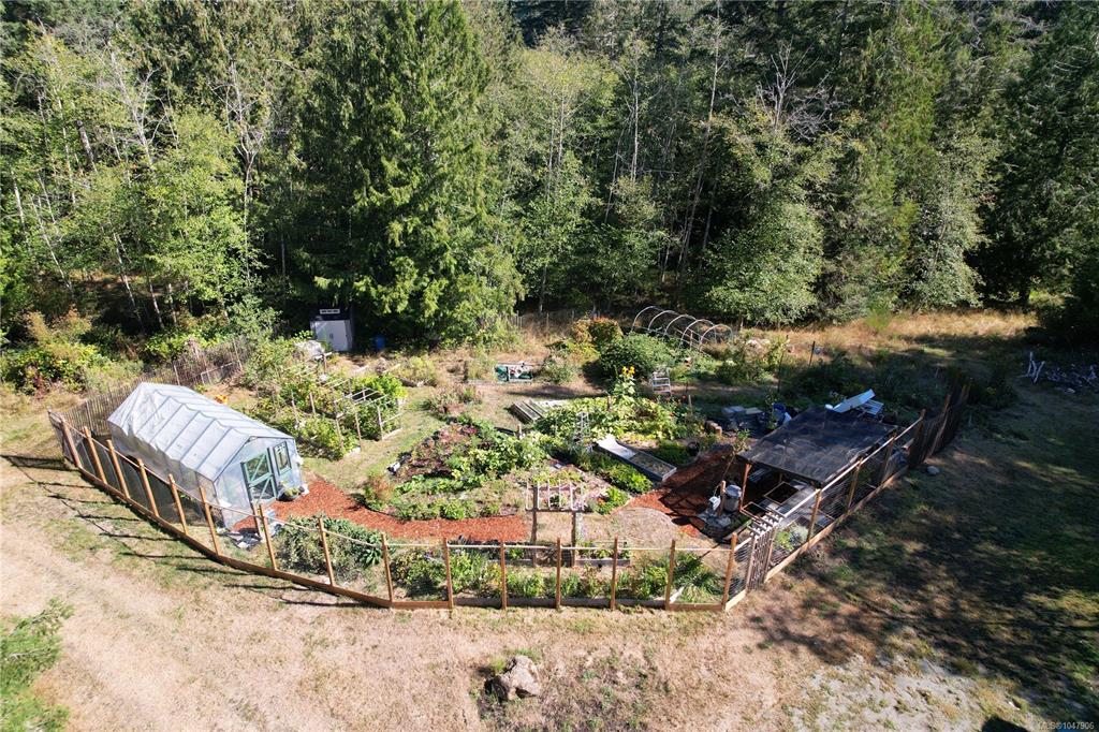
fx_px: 671
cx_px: 550
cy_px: 366
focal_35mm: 22
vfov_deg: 57.2
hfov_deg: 78.6
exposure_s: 1/40
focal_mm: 8.38
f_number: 2.8
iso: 100
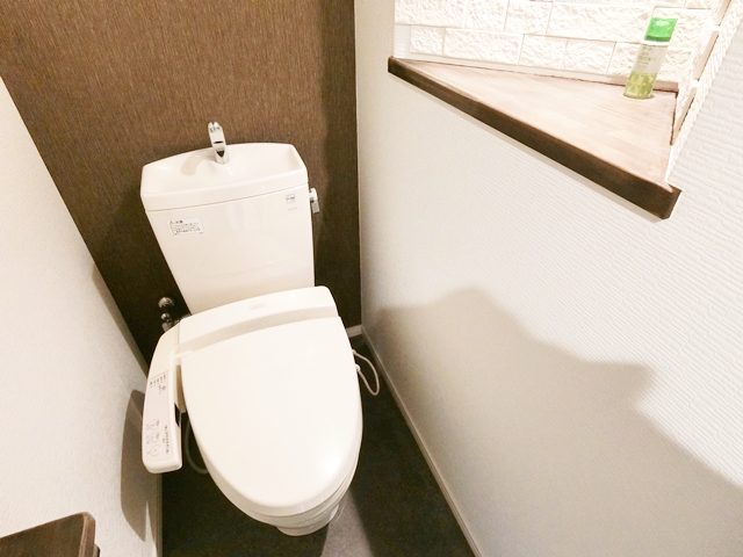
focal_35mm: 19
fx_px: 408
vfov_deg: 68.7
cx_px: 372
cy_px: 278
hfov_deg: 84.7
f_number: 2.7
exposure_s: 1/30
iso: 640
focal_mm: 4.06
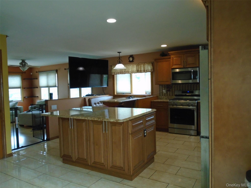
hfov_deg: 67.3
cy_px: 94
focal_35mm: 26
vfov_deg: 53.1
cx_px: 126
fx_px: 189
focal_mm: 4.6
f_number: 3.2
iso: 250
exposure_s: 1/30
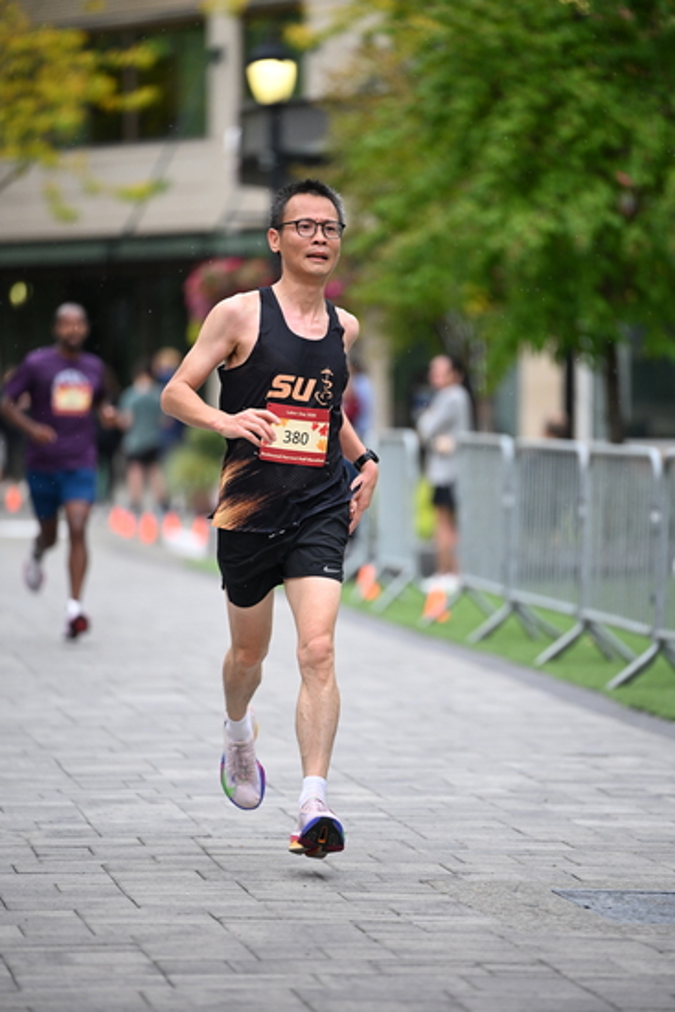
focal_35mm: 200
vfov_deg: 10.3
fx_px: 5621
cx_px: 338
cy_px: 506
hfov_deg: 6.9
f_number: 2.8
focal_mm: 200
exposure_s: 1/1600
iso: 1250
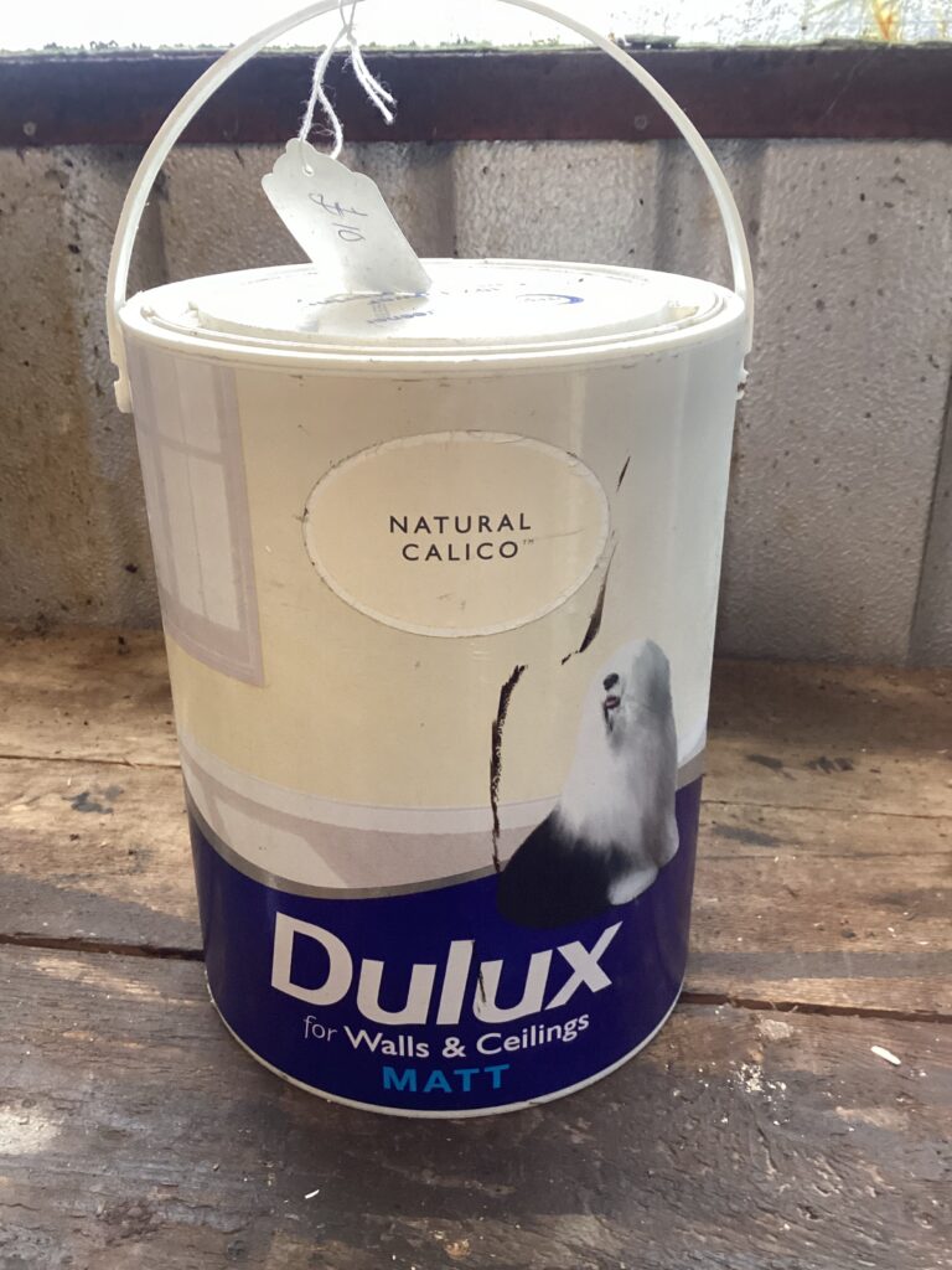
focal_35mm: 31
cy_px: 635
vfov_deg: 58.4
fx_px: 1137
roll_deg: +0.0
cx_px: 476
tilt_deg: -25.8
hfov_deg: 45.4
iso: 125
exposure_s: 1/60
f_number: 2.4
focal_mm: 3.3
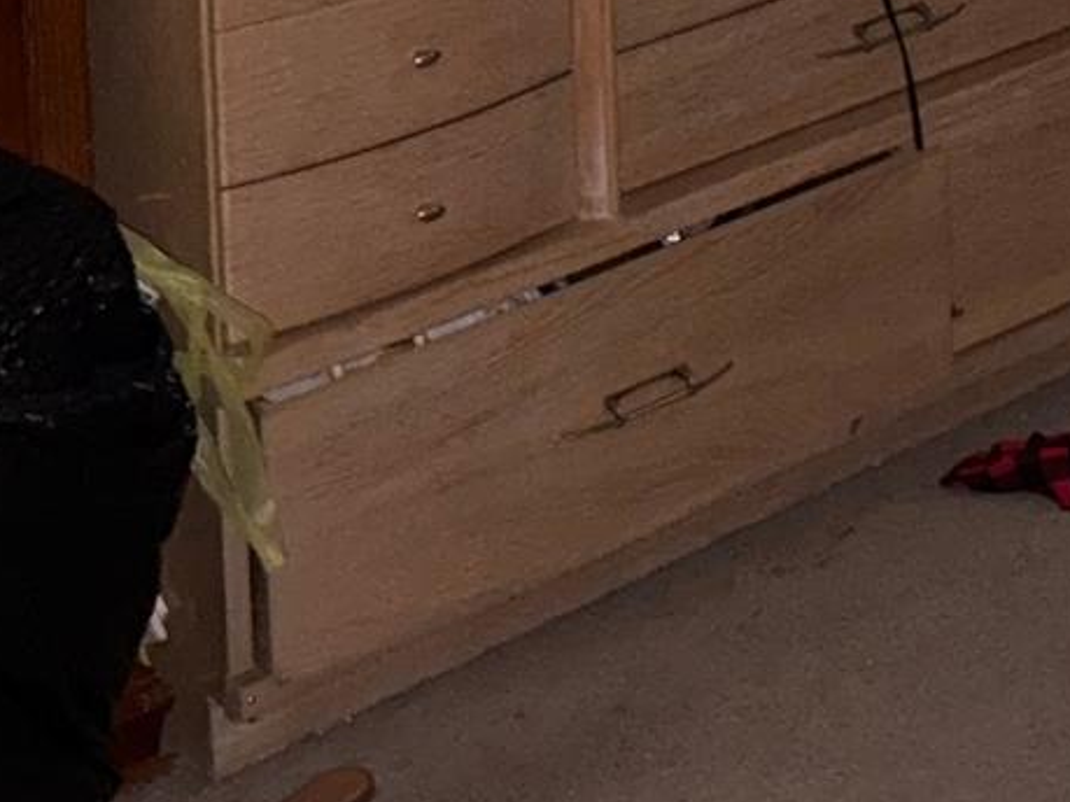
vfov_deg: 11.7
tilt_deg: -7.8
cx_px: 1886
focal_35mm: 116
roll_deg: +0.1
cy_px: -709
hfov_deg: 14.9
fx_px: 3585
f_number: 1.6
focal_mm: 5.96
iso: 200
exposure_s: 1/4
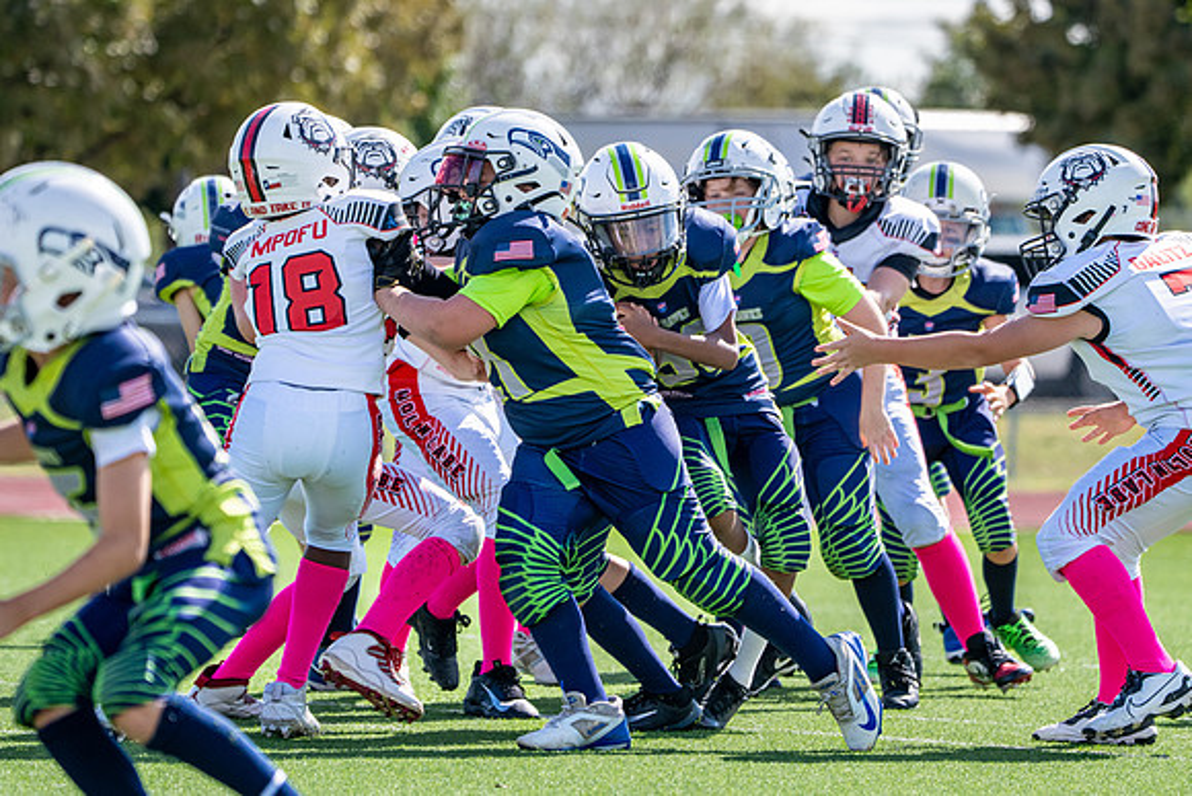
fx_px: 11067
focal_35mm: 334
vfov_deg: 4.1
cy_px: 393
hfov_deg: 6.2
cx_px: 661
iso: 640
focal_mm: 247
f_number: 5.6
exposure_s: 1/2500
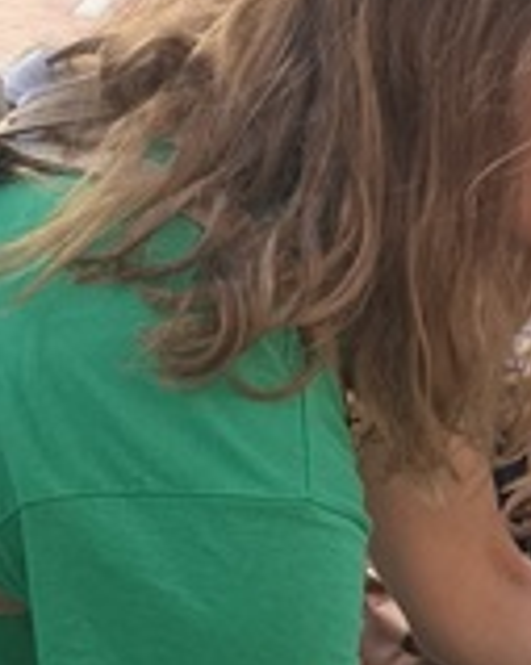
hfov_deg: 9.4
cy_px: 339
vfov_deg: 12.3
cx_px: 962
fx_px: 3087
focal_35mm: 157
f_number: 1.8
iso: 100
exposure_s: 1/394
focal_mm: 5.56
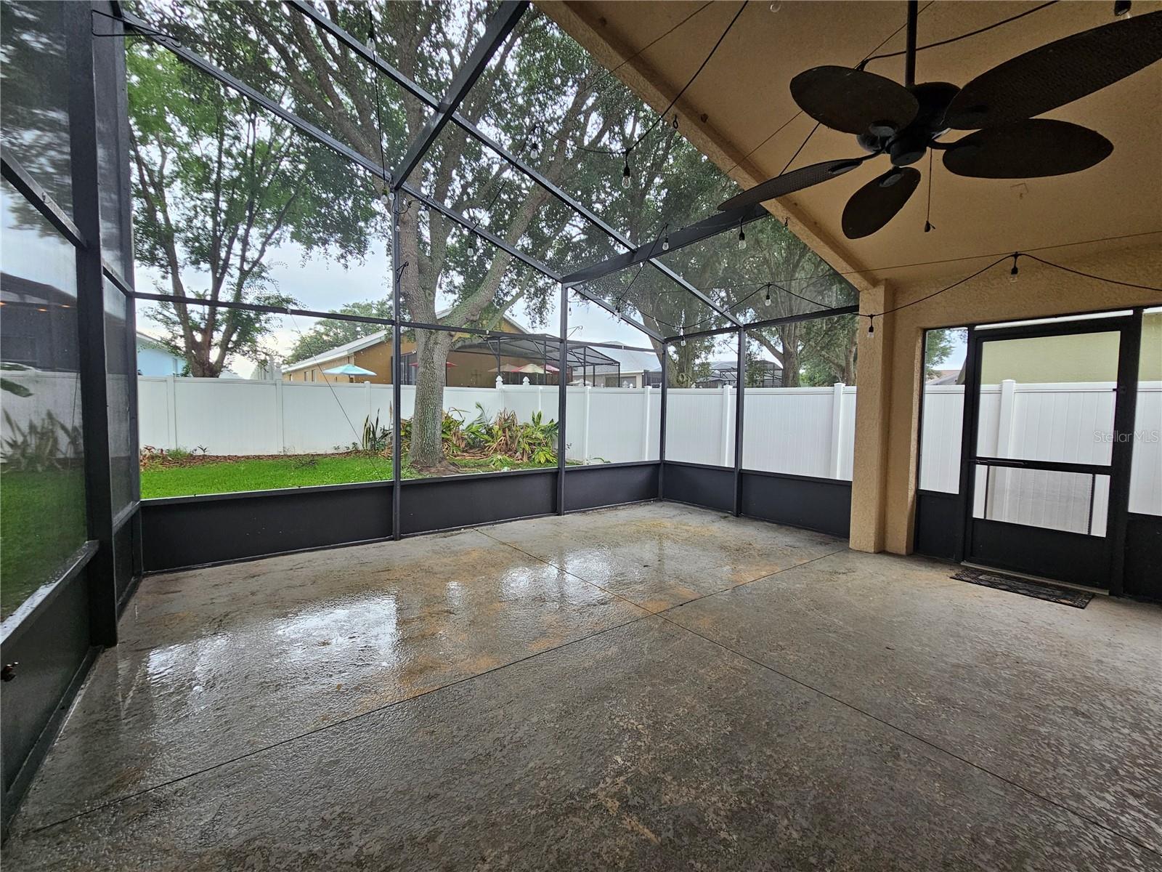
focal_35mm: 13
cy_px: 436
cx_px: 581
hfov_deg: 106.2
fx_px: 436
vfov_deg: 89.9
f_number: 2.2
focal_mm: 2.2
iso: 160
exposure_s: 1/77.4
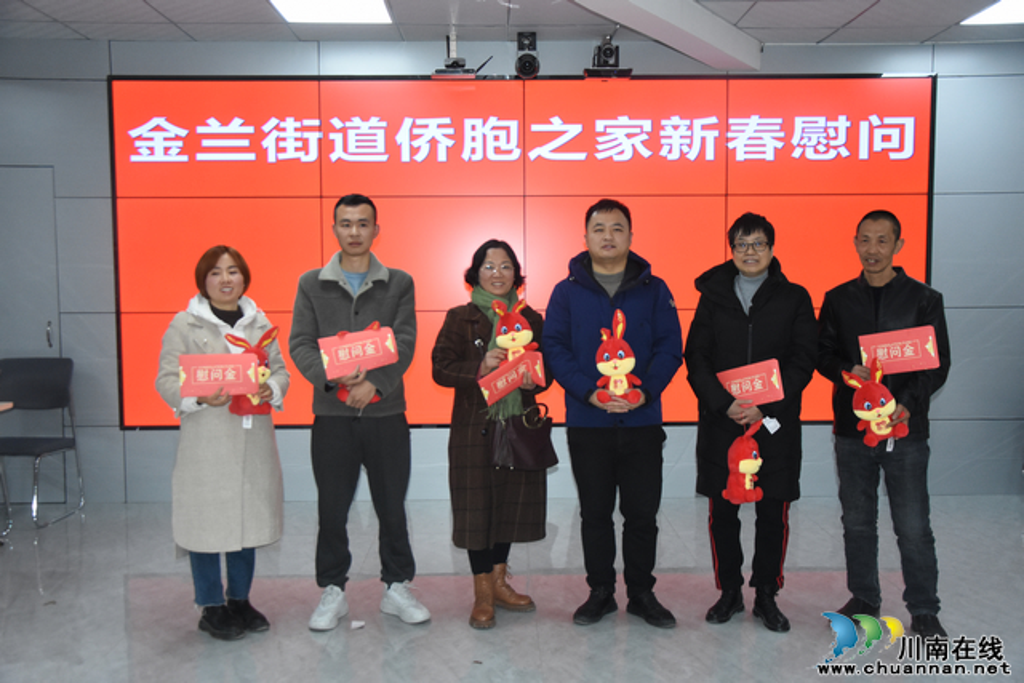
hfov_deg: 51.3
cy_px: 342
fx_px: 1067
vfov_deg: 35.5
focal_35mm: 38
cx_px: 512
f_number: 4
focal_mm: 25
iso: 2000
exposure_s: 1/250
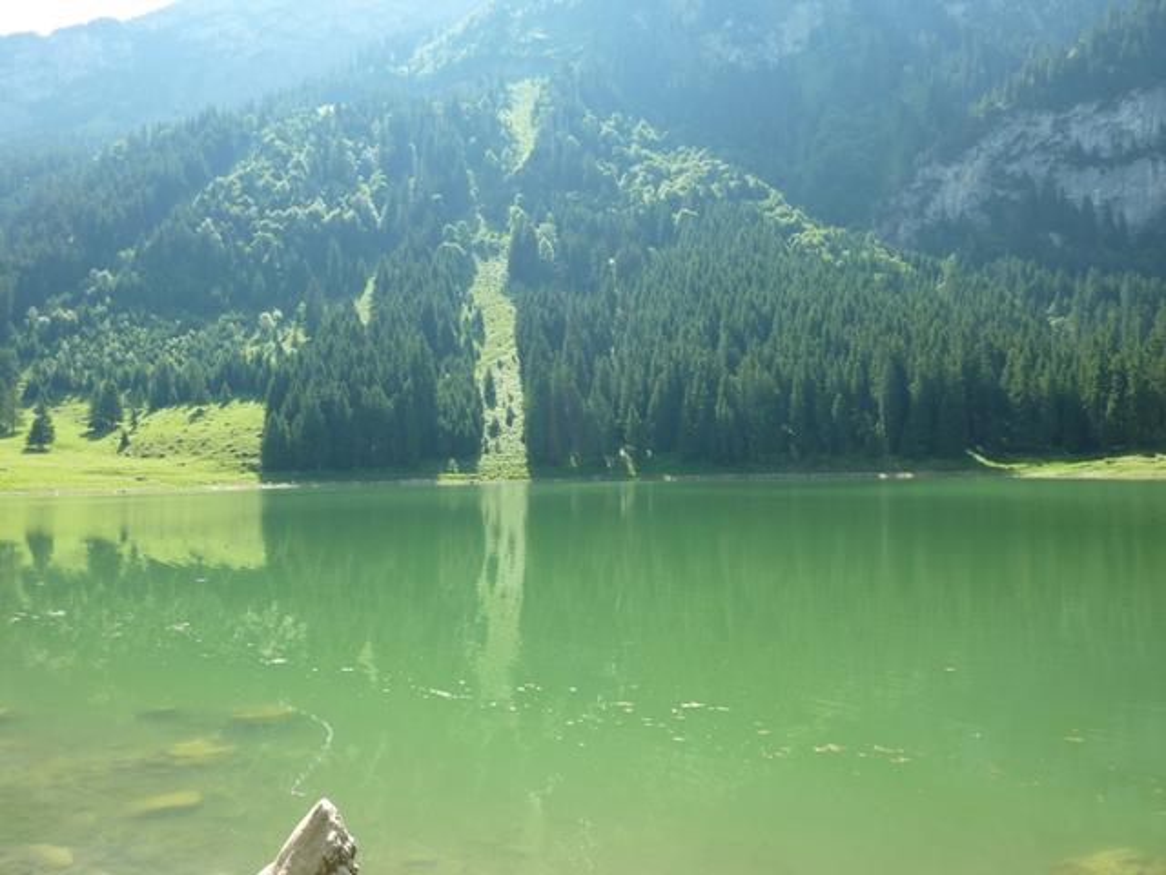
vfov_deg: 54.9
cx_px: 583
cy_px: 438
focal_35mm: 25
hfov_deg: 69.4
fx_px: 842
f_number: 4
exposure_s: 1/160
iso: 80
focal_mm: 4.1
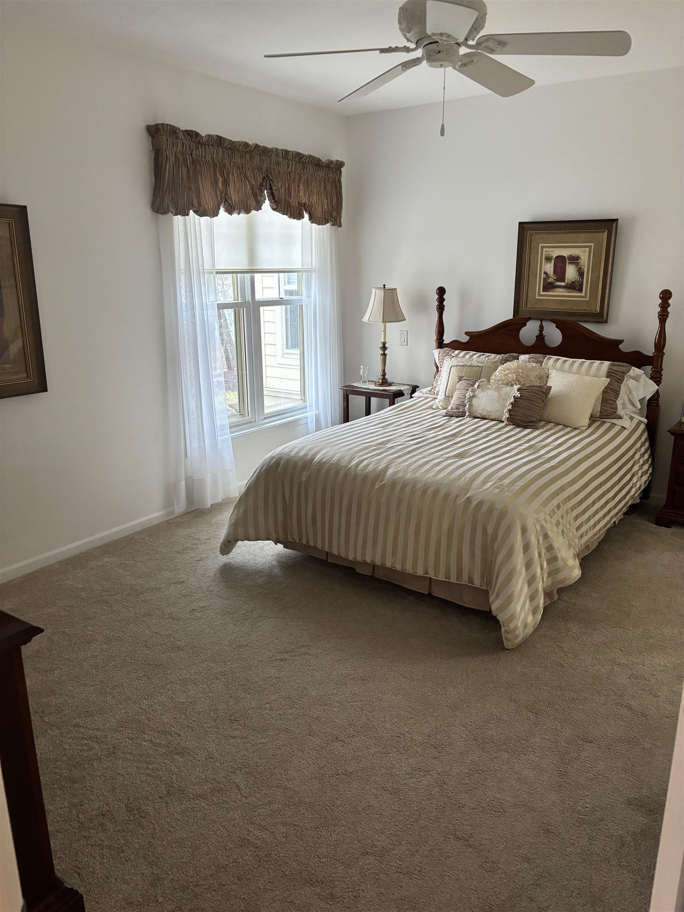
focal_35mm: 26
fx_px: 685
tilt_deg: -16.6
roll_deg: -0.5
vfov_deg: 67.3
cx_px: 342
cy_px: 456
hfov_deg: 53.1
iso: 320
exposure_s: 1/60
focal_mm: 5.96
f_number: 1.6
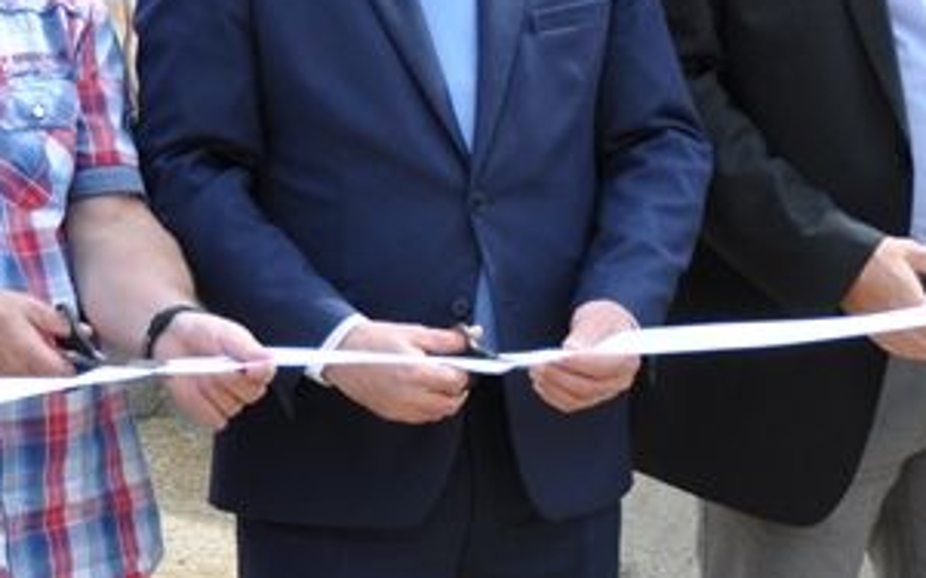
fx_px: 4718
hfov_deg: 11.1
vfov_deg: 7.0
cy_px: 338
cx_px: 864
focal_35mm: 187
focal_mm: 36
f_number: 5
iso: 400
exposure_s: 1/1250
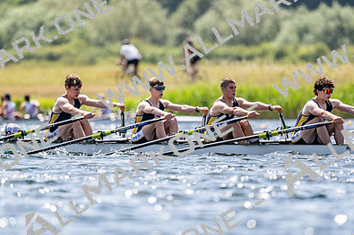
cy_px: 112
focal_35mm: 588
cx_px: 207
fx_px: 5779
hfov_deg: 3.5
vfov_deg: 2.3
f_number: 4.5
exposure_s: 1/2500
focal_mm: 400
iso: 250
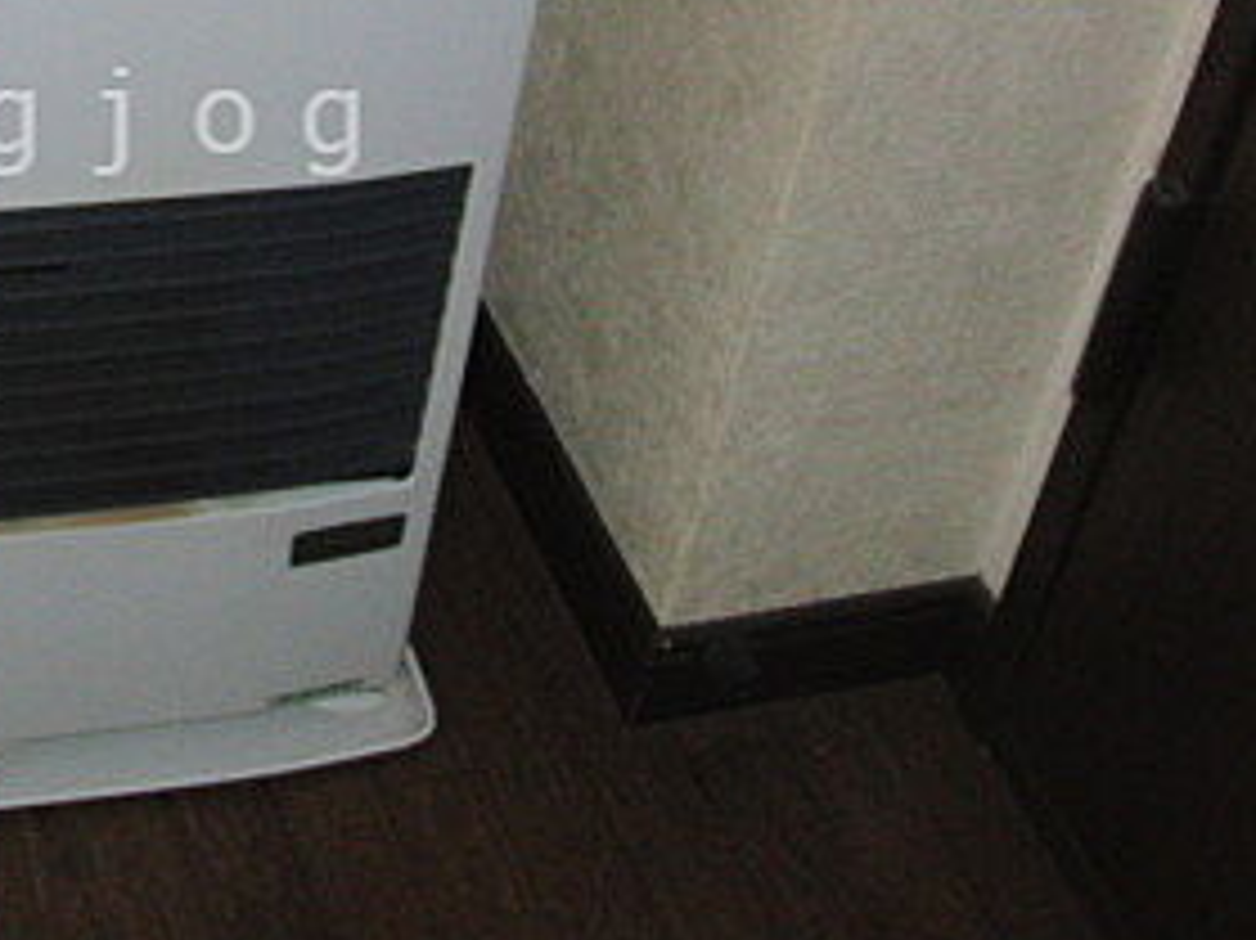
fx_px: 3083
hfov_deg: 22.4
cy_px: 121
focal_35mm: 85
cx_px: 77
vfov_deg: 17.1
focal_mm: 6.42
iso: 400
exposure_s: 1/40
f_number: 3.6
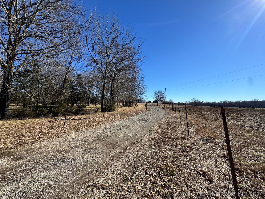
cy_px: 100
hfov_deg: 102.1
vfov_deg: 85.7
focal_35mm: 14
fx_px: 107
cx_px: 132
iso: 50
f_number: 2.2
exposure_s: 1/2028
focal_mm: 2.22
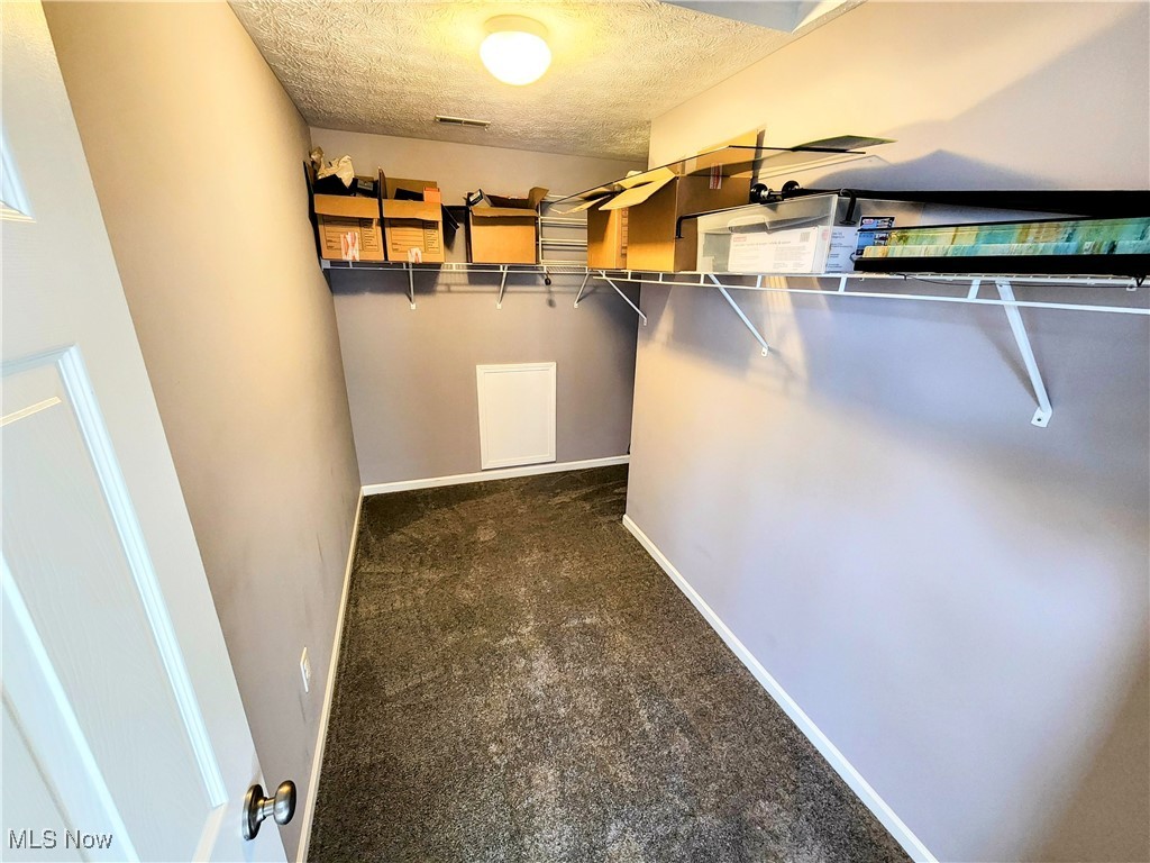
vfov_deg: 89.9
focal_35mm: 13
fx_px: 432
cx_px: 575
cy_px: 432
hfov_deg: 106.2
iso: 320
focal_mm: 2.2
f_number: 2.2
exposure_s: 1/60
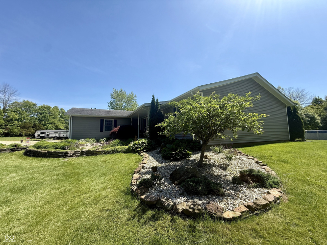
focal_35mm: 14
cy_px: 122
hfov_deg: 102.1
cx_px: 164
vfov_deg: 85.7
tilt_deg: +5.8
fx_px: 132
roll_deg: +0.9
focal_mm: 2.22
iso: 50
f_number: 2.2
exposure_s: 1/1189
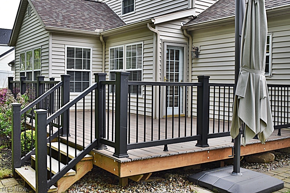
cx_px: 145
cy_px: 96
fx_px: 302
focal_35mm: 38
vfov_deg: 35.5
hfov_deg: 51.3
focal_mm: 25
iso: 280
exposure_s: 1/250
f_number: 5.6
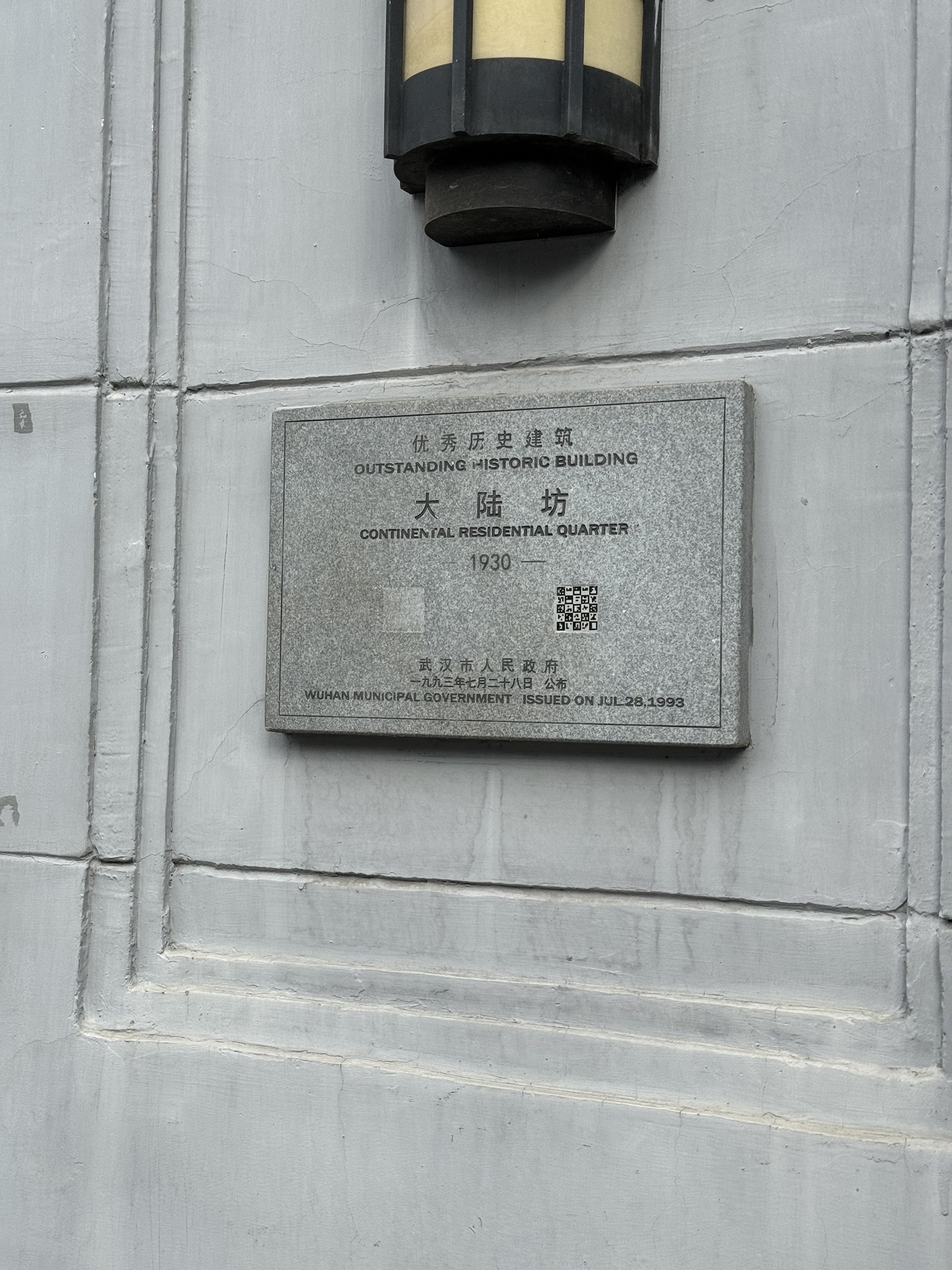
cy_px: 635
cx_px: 476
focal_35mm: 48
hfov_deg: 30.3
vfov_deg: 39.7
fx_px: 1760
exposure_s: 1/1869
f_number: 1.78
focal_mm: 6.76
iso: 64
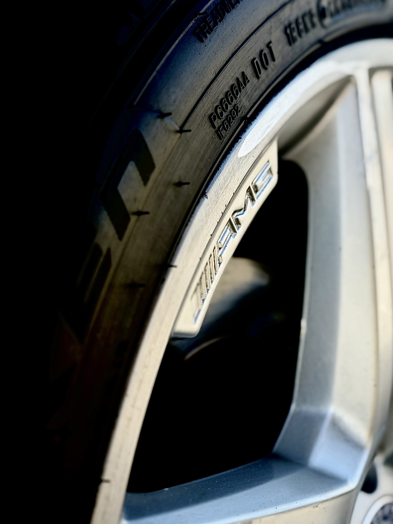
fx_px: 1029
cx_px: 270
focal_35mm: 68
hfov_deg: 21.5
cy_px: 306
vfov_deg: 28.5
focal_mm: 6.76
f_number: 1.78
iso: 64
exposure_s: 1/503
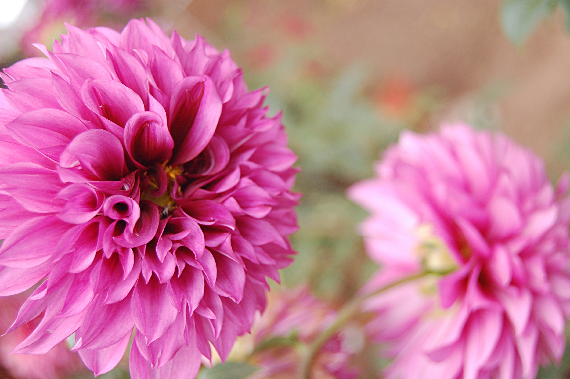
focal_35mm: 60
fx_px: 949
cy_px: 190
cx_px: 285
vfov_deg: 22.6
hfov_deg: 33.4
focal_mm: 40
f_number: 5
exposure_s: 1/30
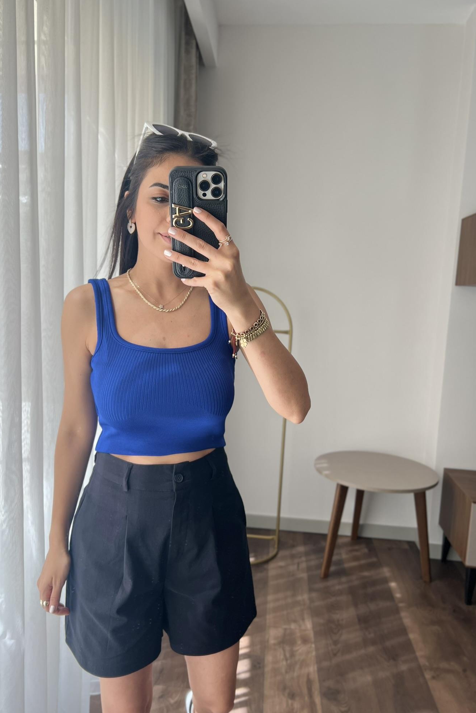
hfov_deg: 46.3
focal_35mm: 28
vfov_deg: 65.5
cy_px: 356
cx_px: 212
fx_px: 555
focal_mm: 5.7
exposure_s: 1/123
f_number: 1.5
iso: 32
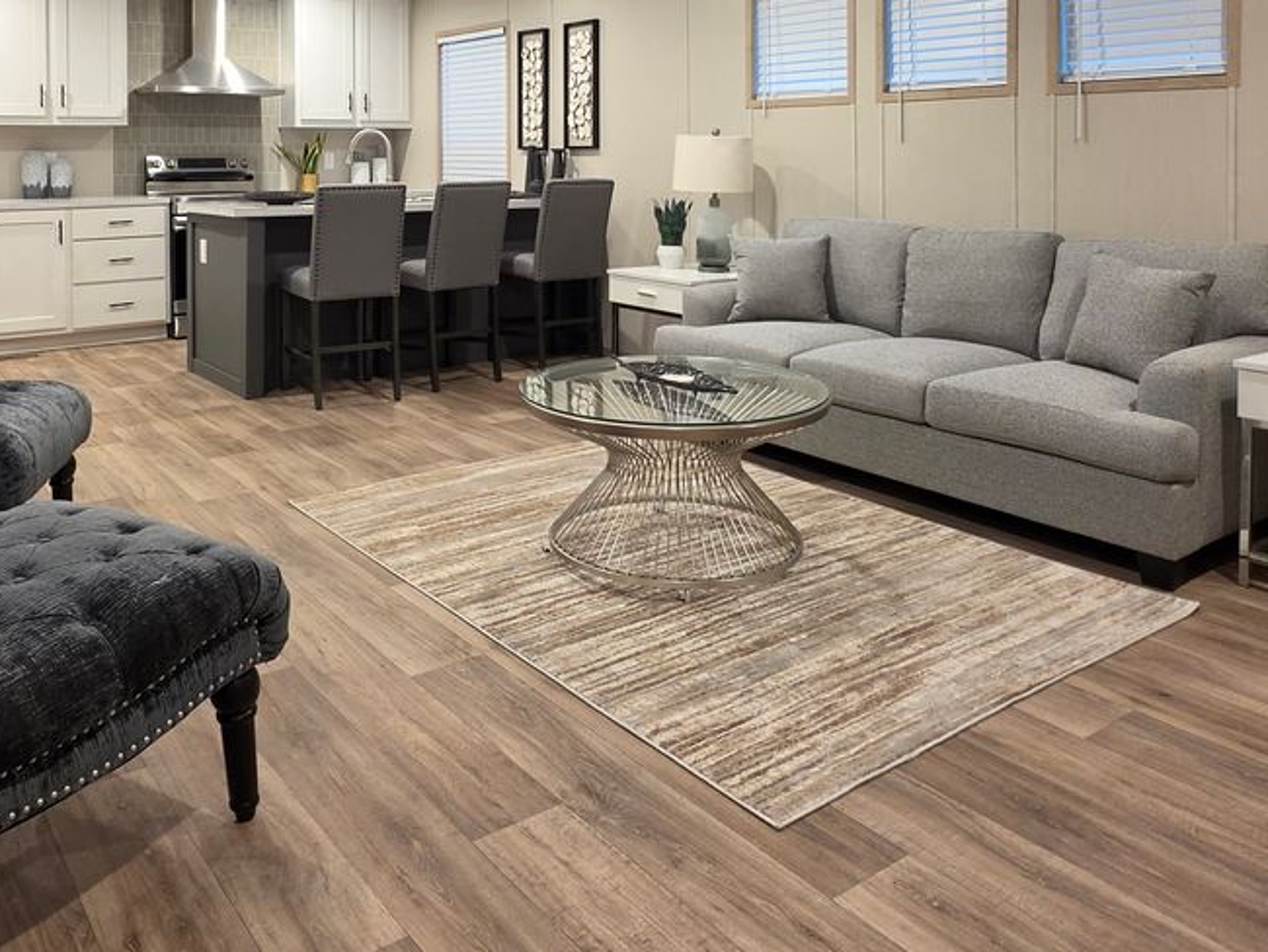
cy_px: 150
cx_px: 511
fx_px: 1026
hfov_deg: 62.9
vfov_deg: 46.3
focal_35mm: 28
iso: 200
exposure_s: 1/60
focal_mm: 2.2
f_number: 1.9
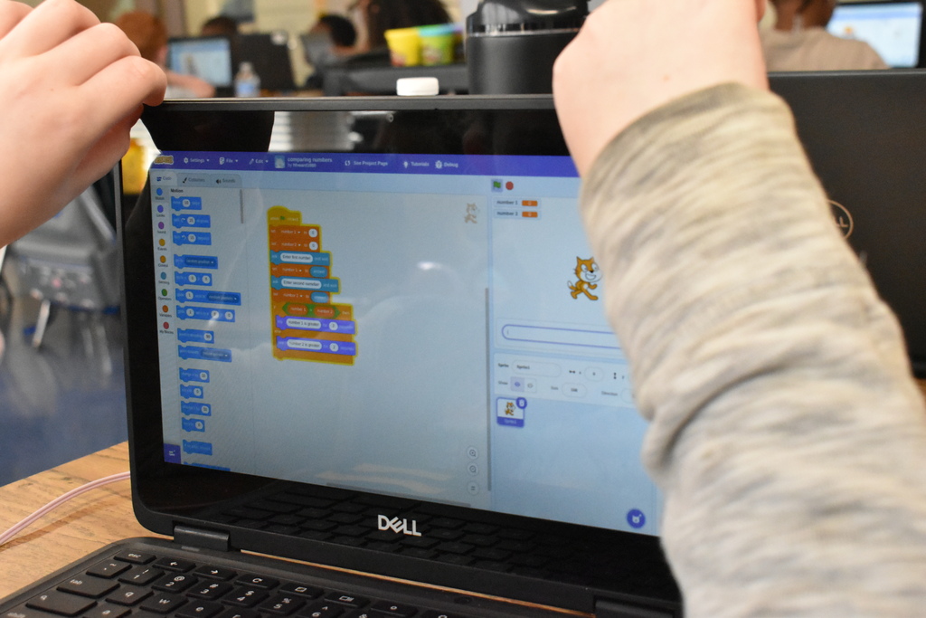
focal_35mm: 52
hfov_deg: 37.8
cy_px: 309
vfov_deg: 25.8
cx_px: 463
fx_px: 1351
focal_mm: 35
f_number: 8
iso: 6400
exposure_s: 1/250
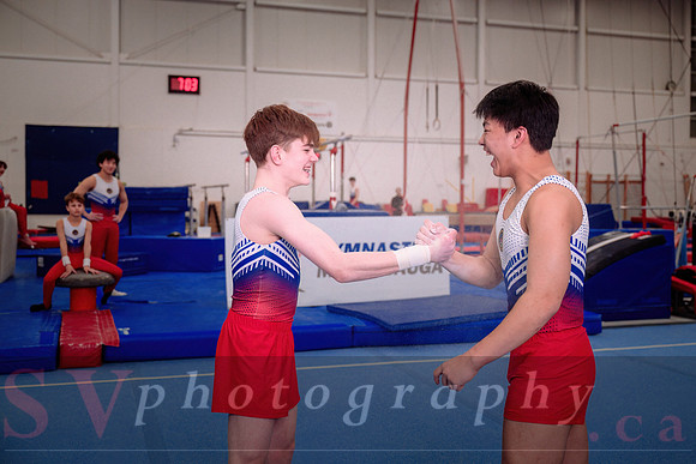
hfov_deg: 46.4
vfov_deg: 32.0
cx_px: 383
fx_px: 810
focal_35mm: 42
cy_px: 208
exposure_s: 1/1000
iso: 1600
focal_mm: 38
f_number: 2.8
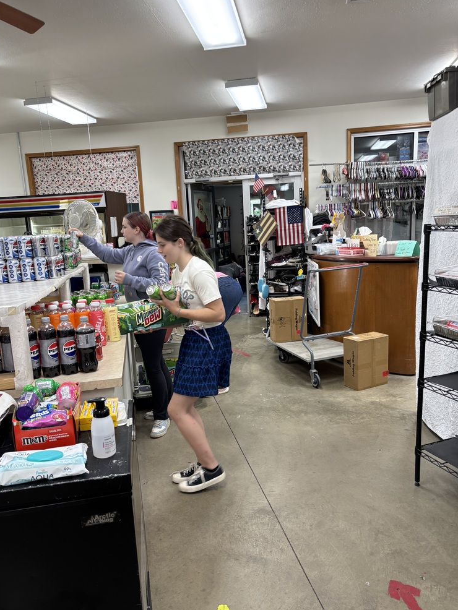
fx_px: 476
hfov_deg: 51.4
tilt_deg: -10.4
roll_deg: +2.8
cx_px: 231
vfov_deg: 65.3
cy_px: 315
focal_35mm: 27
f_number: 1.6
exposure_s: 1/60
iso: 100
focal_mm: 5.96
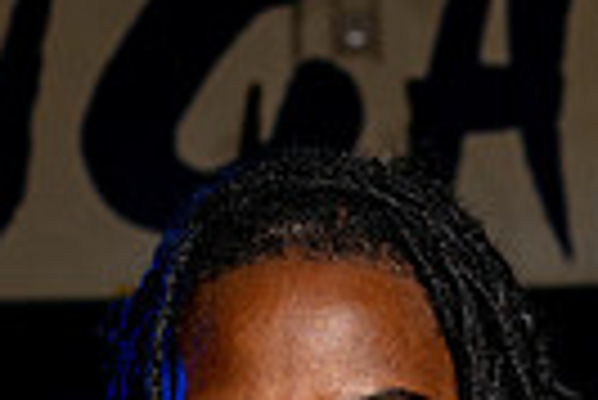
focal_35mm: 186
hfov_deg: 11.0
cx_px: 342
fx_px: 3093
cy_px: 989
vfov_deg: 7.0
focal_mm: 55
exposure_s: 1/250
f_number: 6.3
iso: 64
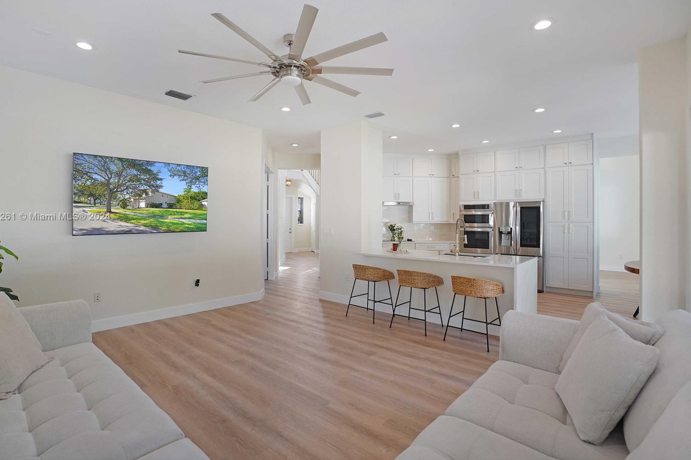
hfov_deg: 93.2
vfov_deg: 70.4
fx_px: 326
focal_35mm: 17
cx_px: 331
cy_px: 217
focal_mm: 16
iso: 320
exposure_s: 1/160
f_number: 4.5
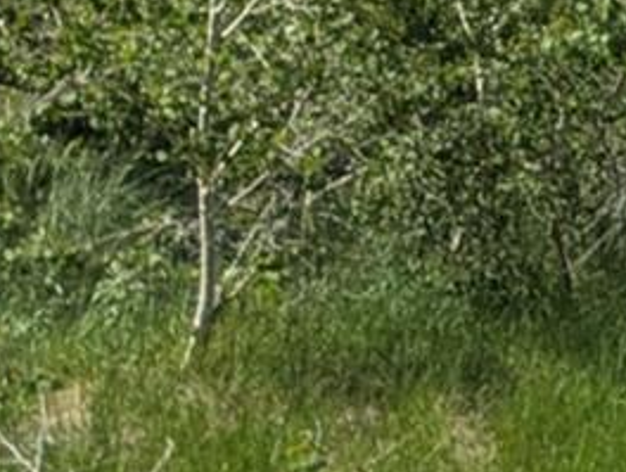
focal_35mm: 145
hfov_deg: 10.1
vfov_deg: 9.6
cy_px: -448
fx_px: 2627
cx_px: 1861
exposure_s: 1/1664
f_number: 1.85
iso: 42
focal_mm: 6.81
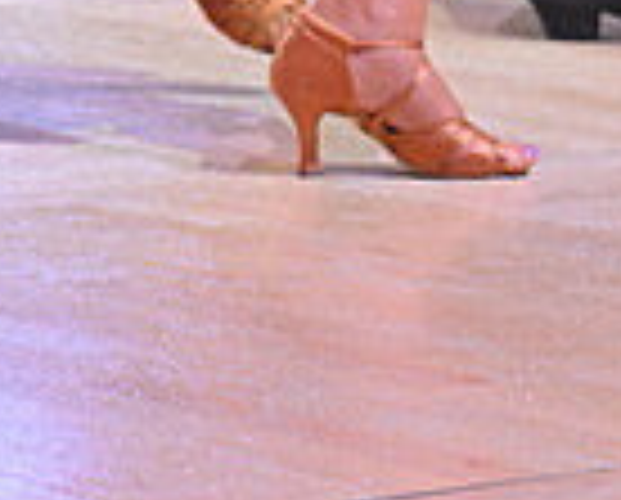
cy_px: -671
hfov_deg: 4.8
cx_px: 295
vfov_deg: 3.8
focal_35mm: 402
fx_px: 7404
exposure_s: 1/250
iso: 2000
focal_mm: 102
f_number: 4
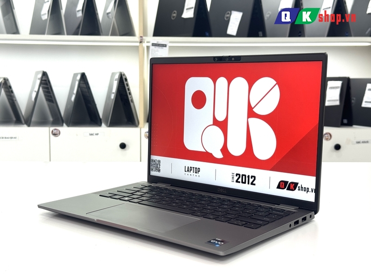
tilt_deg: -7.4
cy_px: 139
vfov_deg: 30.3
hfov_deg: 39.7
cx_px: 186
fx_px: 514
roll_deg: +0.3
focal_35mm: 48
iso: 50
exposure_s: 1/121
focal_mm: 6.76
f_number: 1.78
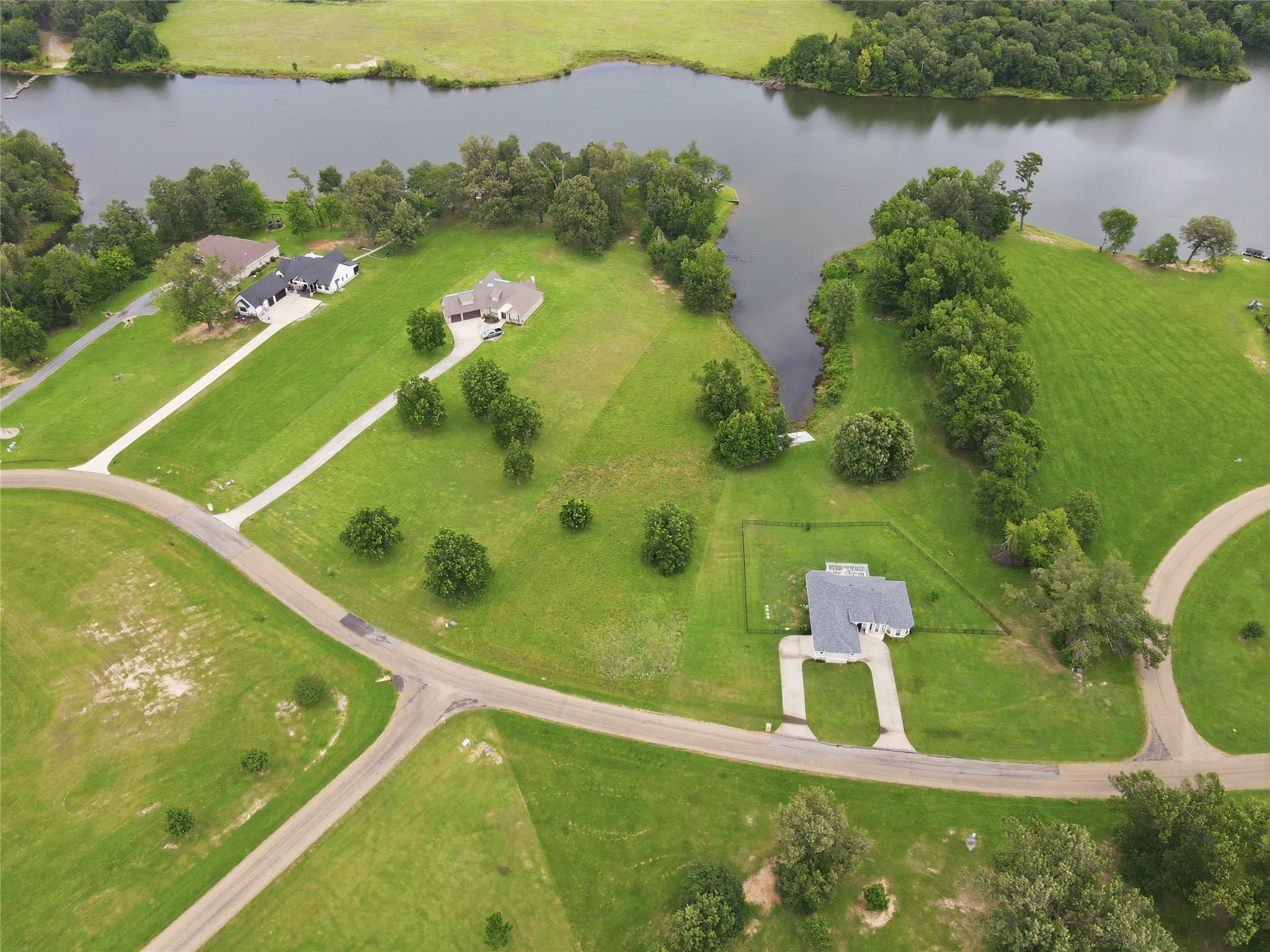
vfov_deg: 56.8
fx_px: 881
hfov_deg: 71.6
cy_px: 476
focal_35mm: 24
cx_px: 635
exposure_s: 1/200
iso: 100
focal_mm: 4.5
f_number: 2.8
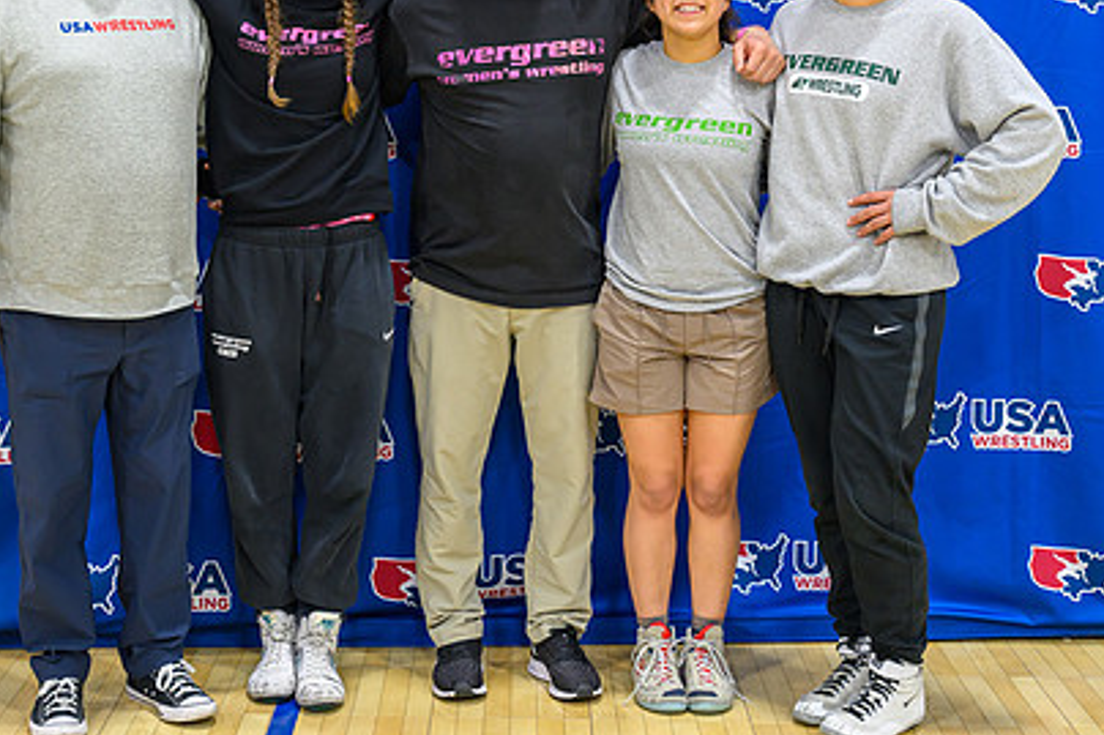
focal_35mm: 69
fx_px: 2115
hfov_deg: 29.2
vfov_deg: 19.5
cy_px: 159
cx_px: 489
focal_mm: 38
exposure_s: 1/250
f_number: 4
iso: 1250
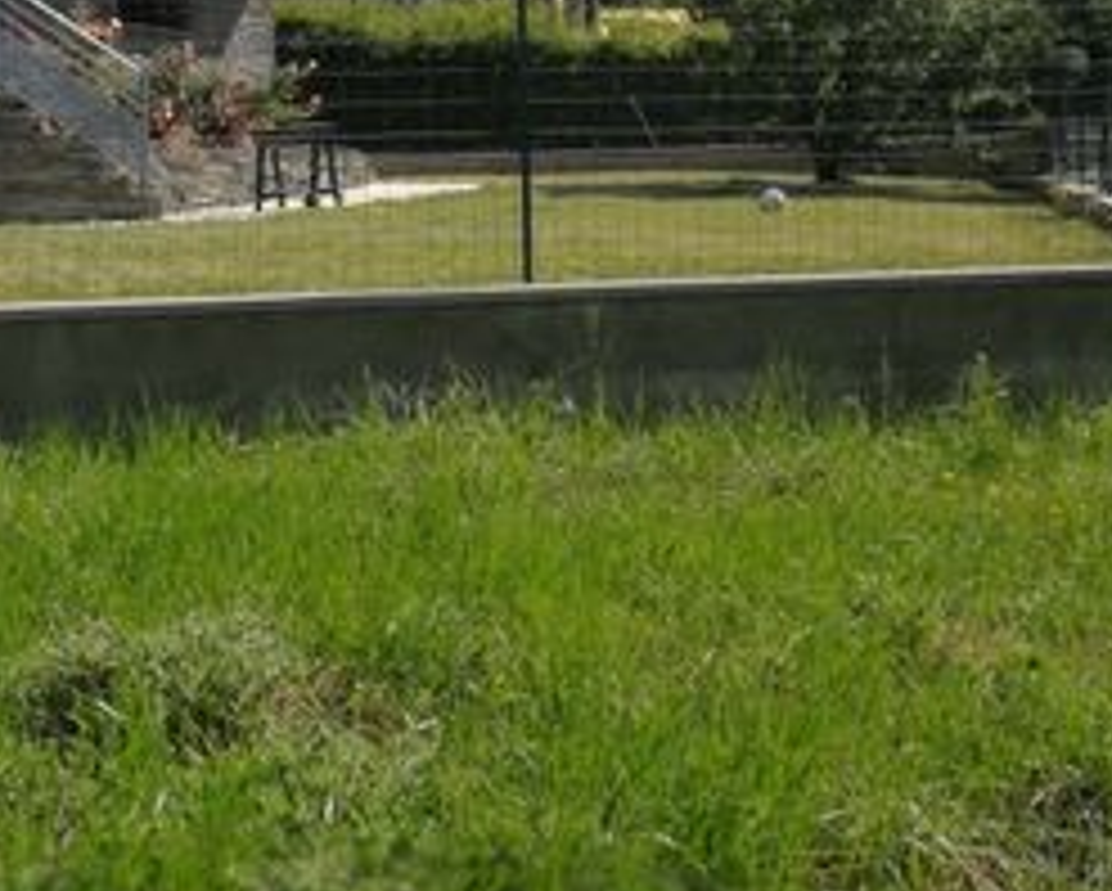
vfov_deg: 23.8
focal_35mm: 64
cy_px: 333
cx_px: -104
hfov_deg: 27.2
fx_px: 2108
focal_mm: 3.95
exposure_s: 1/882
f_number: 4
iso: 50
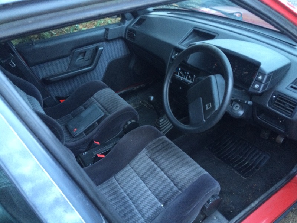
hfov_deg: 61.7
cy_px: 112
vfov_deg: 48.2
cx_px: 148
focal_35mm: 29
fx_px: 249
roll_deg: +11.6
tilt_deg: -39.7
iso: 320
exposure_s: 1/20
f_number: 2.2
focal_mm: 4.15
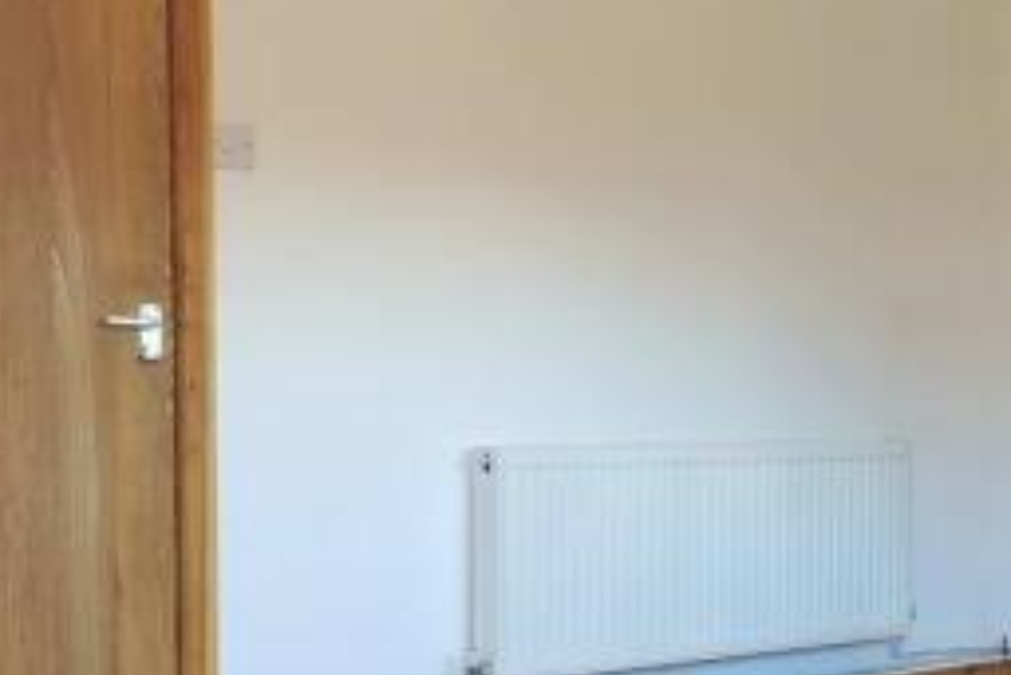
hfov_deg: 30.5
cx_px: 835
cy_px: 464
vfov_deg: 21.2
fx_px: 1798
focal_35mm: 64
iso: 125
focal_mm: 3.95
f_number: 2.2
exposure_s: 1/33.3
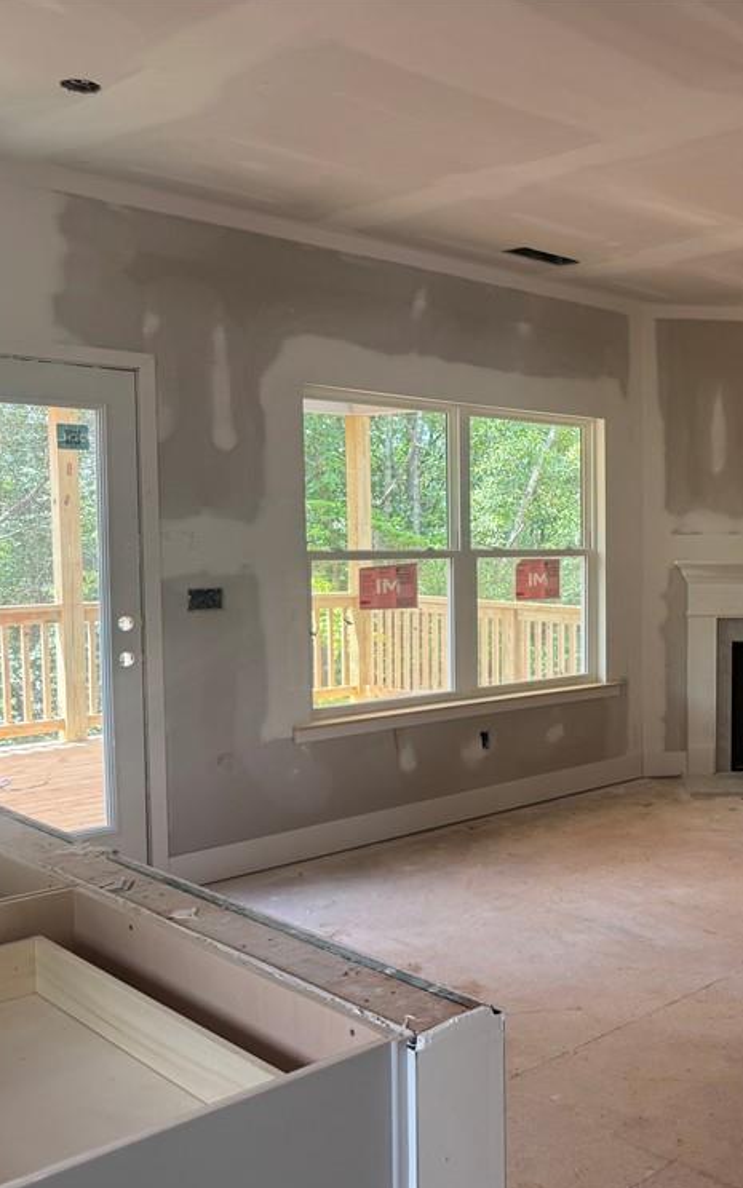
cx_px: 729
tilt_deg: -3.2
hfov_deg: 33.4
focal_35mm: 35
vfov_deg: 55.3
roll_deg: -0.3
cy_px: 608
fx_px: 1134
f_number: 1.78
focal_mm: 6.76
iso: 80
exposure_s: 1/121
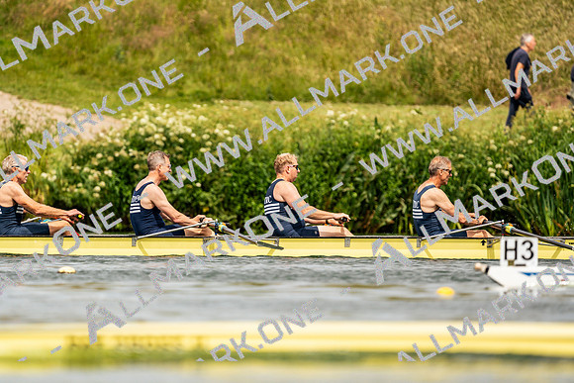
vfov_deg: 2.3
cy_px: 192
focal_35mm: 600
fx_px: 9568
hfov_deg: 3.4
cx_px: 287
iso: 250
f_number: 6.3
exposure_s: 1/2000
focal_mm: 600
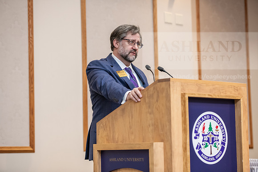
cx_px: 129
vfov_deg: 14.4
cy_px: 86
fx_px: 681
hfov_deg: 21.5
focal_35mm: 95
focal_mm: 95
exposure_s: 1/200
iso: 2500
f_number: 3.2
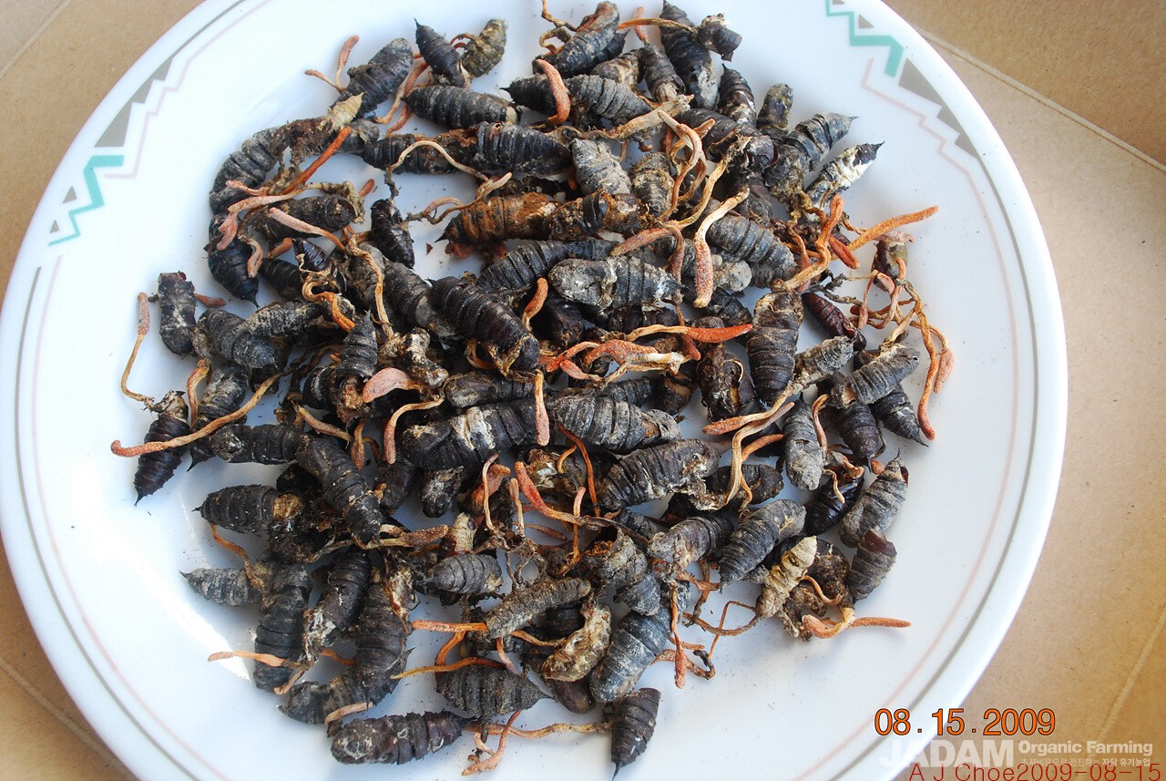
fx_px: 973
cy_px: 390
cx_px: 583
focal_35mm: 30
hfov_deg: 61.9
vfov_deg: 43.7
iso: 800
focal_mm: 20
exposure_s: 1/200
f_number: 8
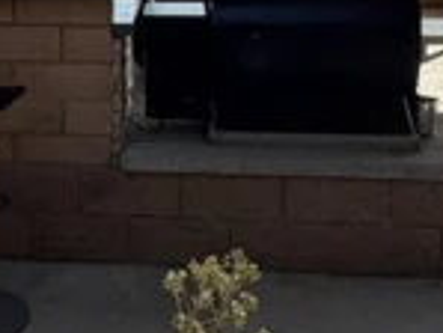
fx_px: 897
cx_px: 76
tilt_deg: -4.9
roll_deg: +0.9
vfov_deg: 20.1
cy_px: -33
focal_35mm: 70
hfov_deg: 27.1
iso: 40
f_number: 2.2
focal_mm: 2.22
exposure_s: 1/527
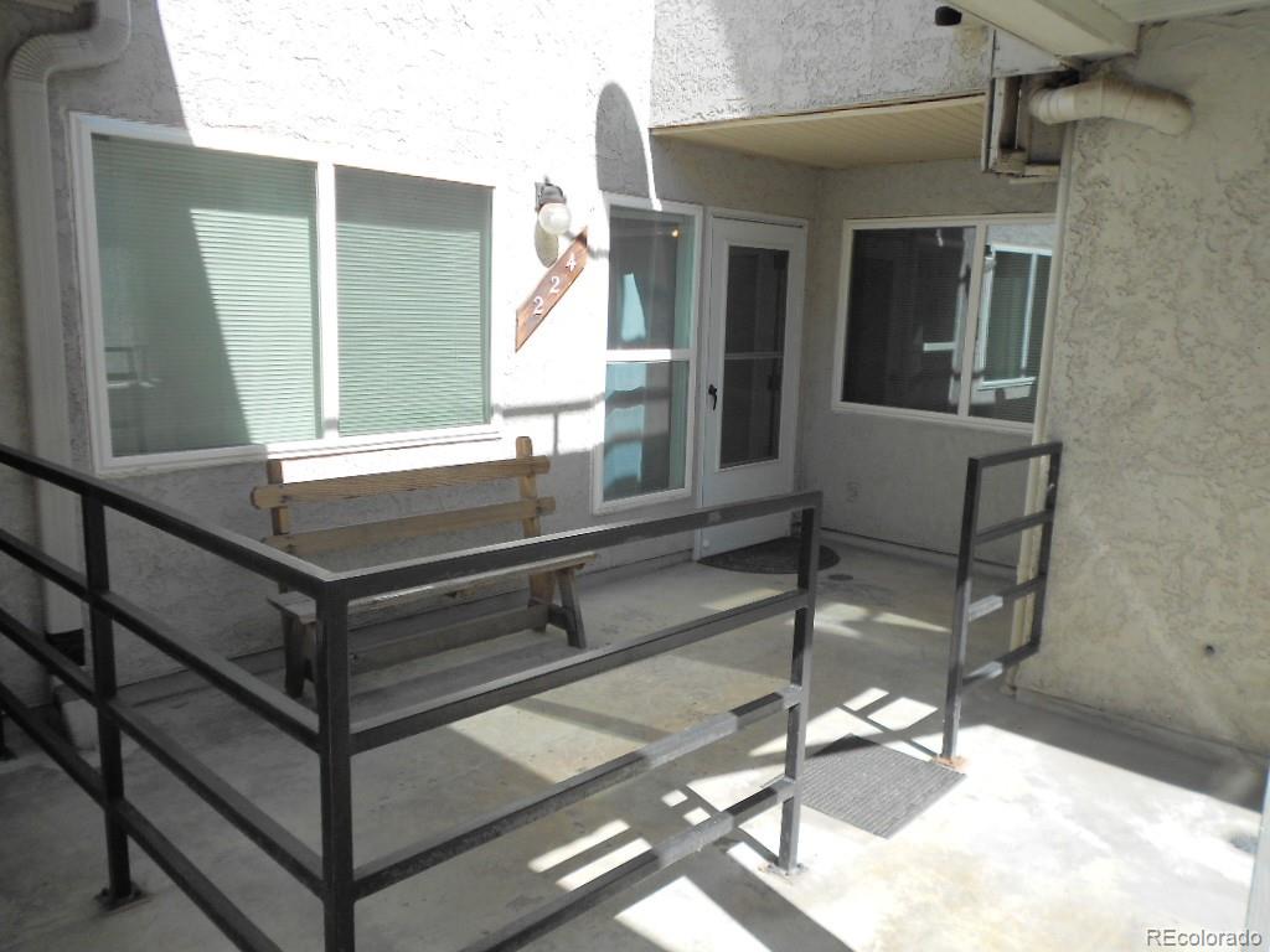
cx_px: 635
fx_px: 954
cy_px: 476
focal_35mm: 26
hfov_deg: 67.3
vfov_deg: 53.1
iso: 80
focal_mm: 4.6
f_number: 3.2
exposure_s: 1/320
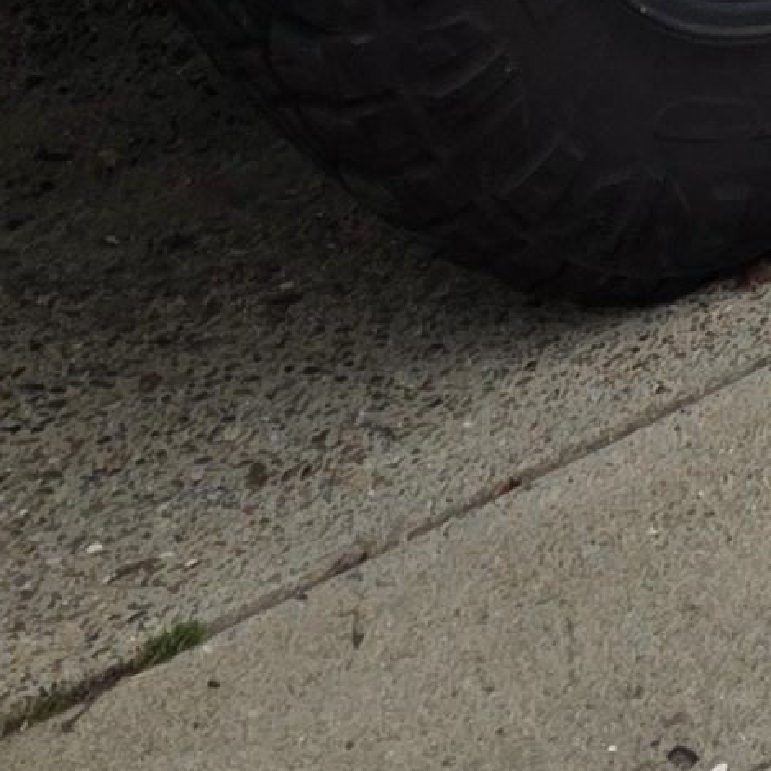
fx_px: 4359
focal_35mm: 173
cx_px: 1033
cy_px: -1368
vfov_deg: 8.7
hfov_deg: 9.9
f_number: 1.7
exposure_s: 1/180
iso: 80
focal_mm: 6.3
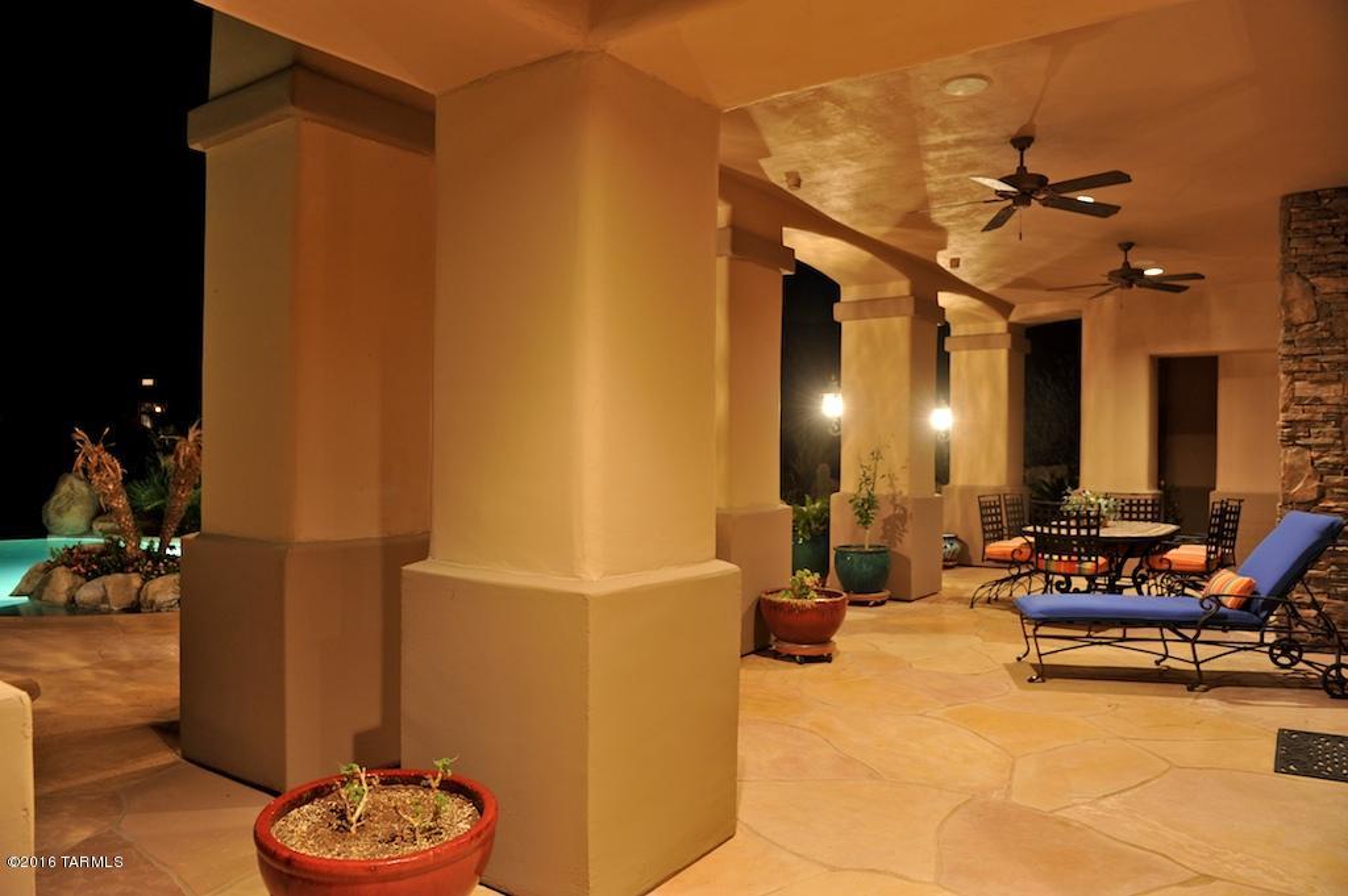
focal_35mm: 24
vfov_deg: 53.1
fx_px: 898
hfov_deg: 73.8
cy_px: 448
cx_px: 674
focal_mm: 24
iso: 800
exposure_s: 1/2.5
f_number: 5
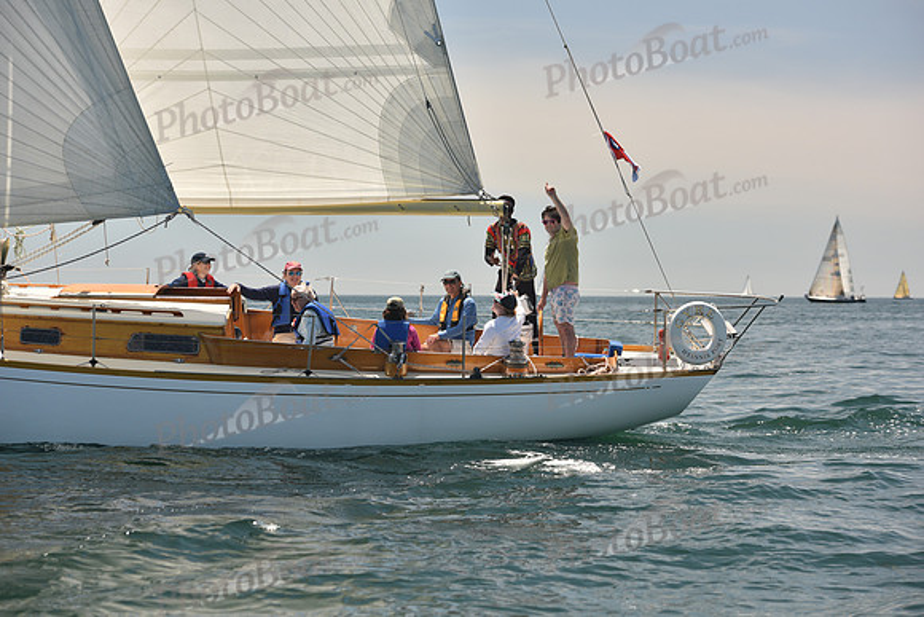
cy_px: 308
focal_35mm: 98
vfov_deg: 14.0
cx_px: 462
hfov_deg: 20.8
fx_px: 2516
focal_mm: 98
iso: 250
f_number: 5
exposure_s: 1/800
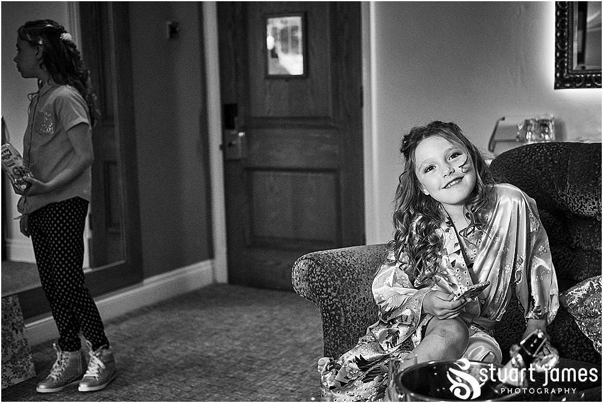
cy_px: 202
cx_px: 302
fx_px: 888
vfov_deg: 25.6
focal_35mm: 53
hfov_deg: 37.5
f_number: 2
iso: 2500
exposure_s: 1/500
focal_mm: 35
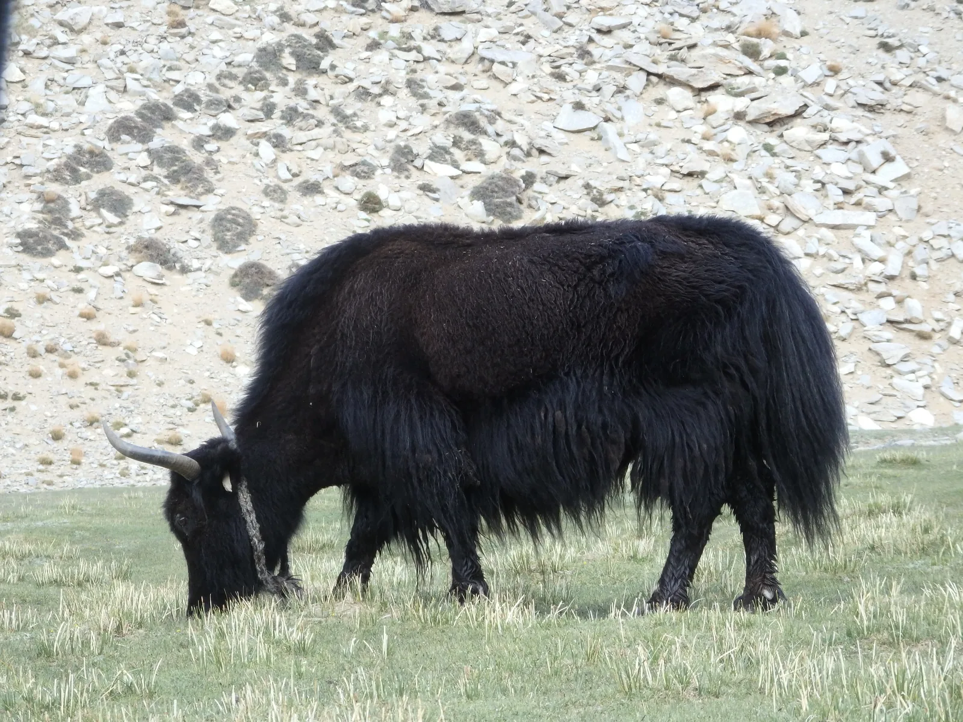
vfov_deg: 11.6
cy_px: 361
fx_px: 3561
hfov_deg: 15.4
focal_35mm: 128
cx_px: 482
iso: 200
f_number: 5.3
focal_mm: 22.9
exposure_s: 1/125
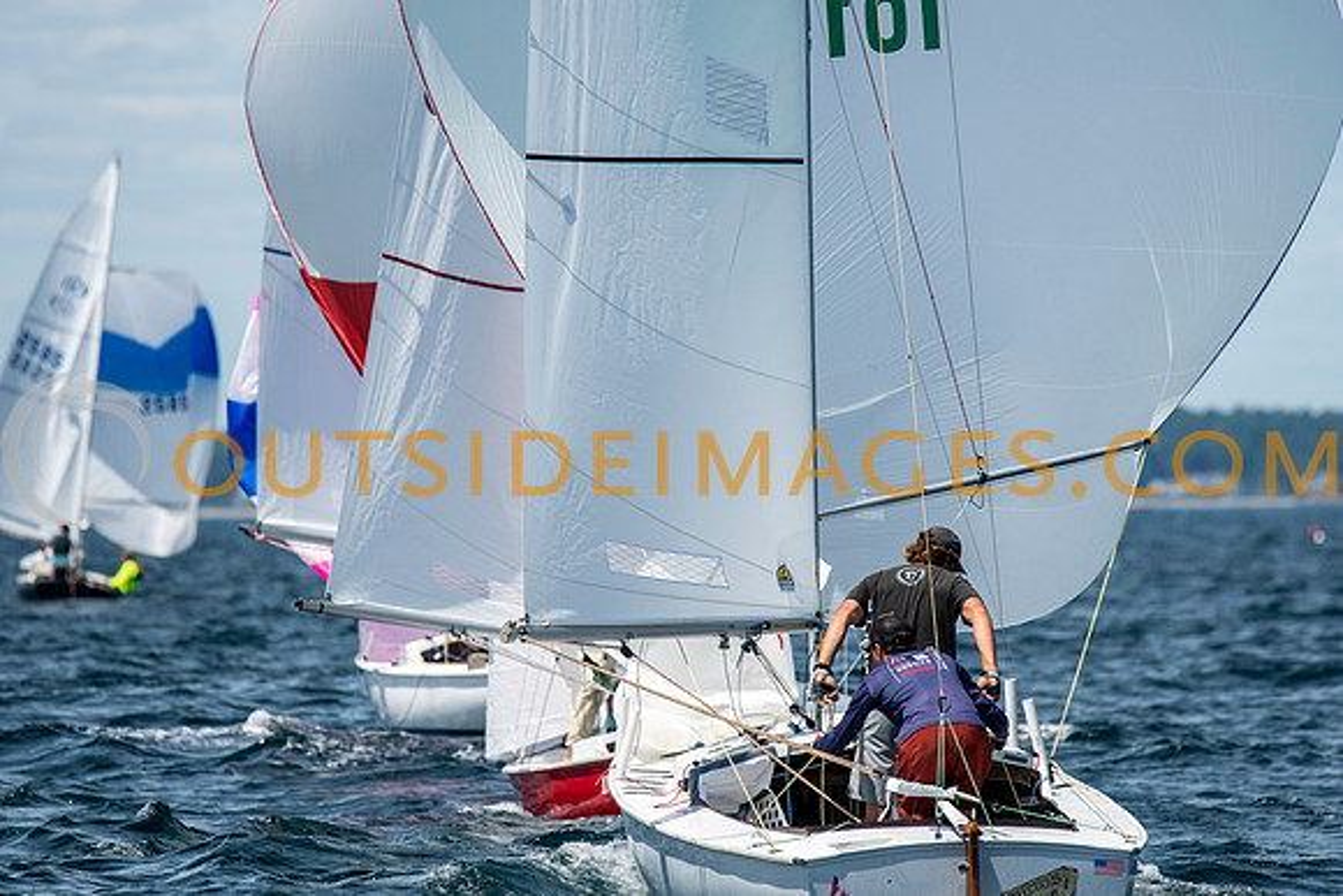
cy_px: 448
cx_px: 672
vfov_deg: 3.1
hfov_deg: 4.6
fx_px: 16791
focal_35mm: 450
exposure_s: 1/3200
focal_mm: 300
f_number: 5
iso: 320
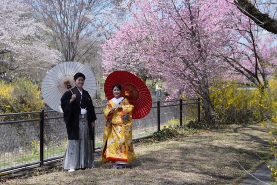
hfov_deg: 33.7
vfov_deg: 22.9
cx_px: 98
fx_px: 454
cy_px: 57
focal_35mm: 59
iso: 200
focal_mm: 38
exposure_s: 1/2000
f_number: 2.8
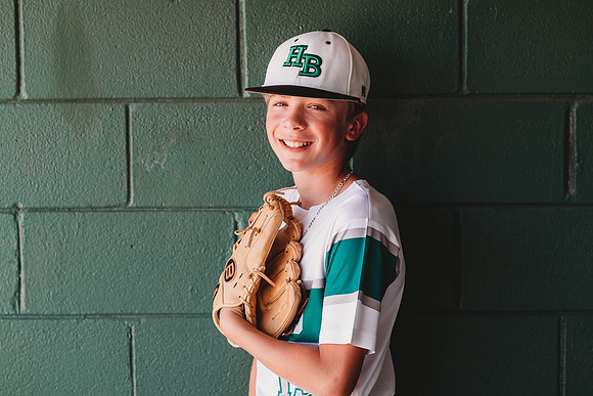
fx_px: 1439
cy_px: 198
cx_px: 296
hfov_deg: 23.3
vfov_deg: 15.7
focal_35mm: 87
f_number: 2.8
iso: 100
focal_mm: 85
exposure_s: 1/160
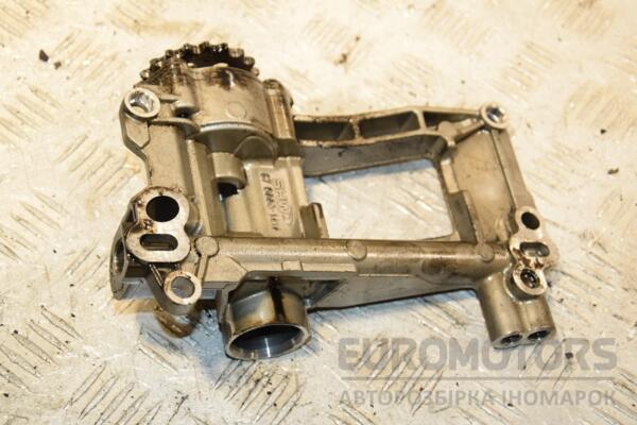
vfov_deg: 18.2
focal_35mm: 75
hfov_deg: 27.0
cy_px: 212
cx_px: 318
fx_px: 1327
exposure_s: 1/200
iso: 800
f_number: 6.3
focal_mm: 50
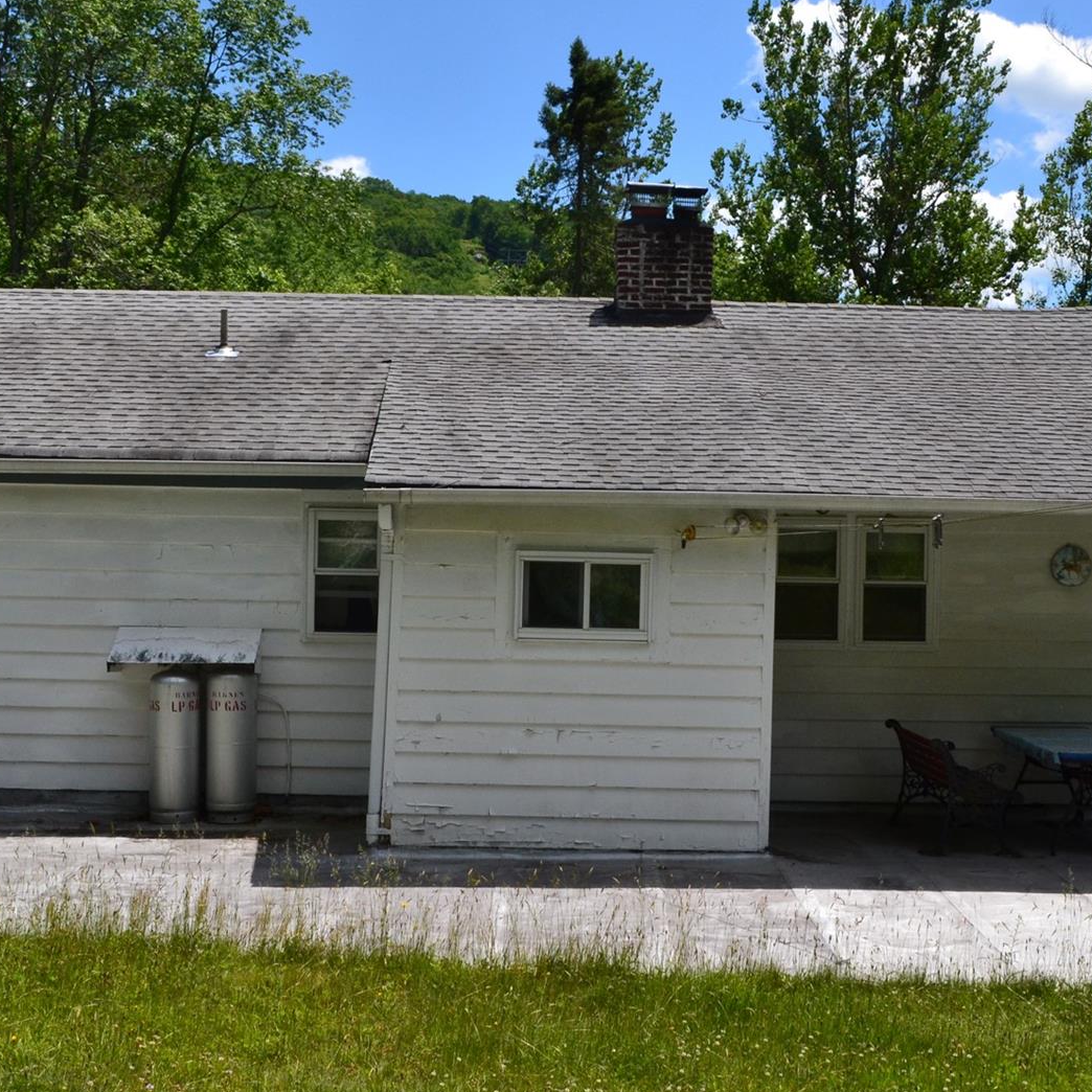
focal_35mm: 50
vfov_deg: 34.0
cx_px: 539
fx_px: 1785
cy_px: 522
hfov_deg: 34.0
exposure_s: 1/400
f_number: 11
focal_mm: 20
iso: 400
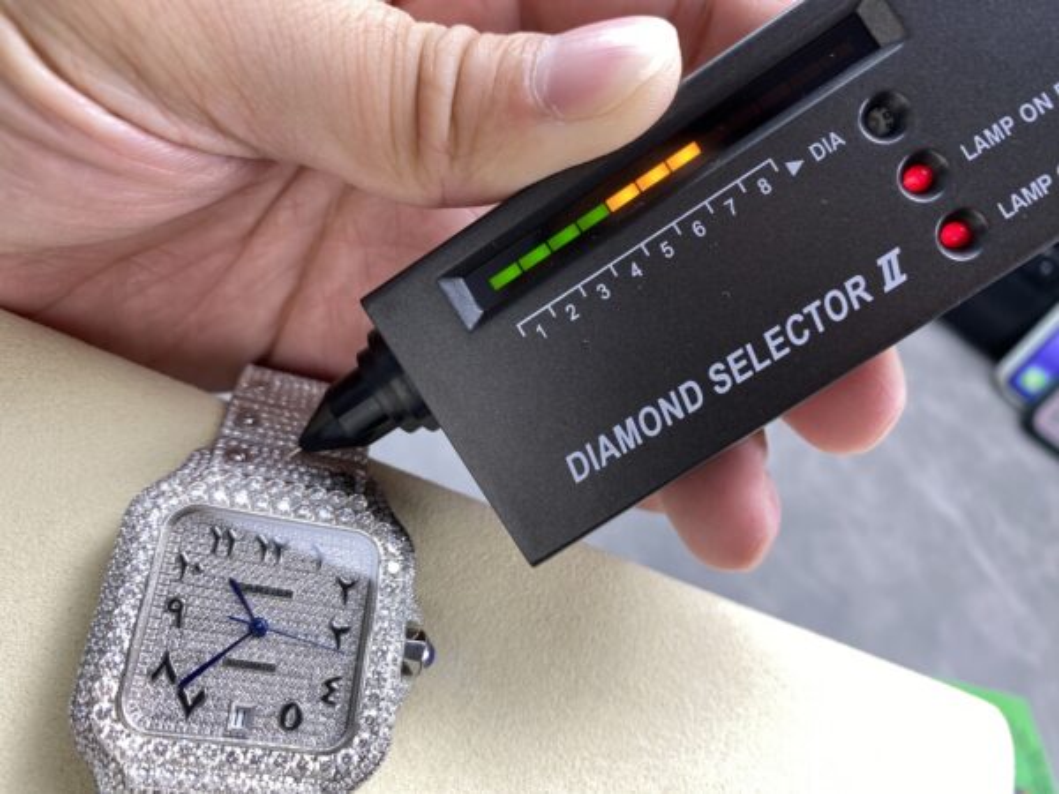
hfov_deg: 69.4
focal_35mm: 25
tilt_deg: -45.3
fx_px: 765
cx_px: 530
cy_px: 397
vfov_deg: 54.9
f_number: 1.8
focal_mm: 4.25
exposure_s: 1/80
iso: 50
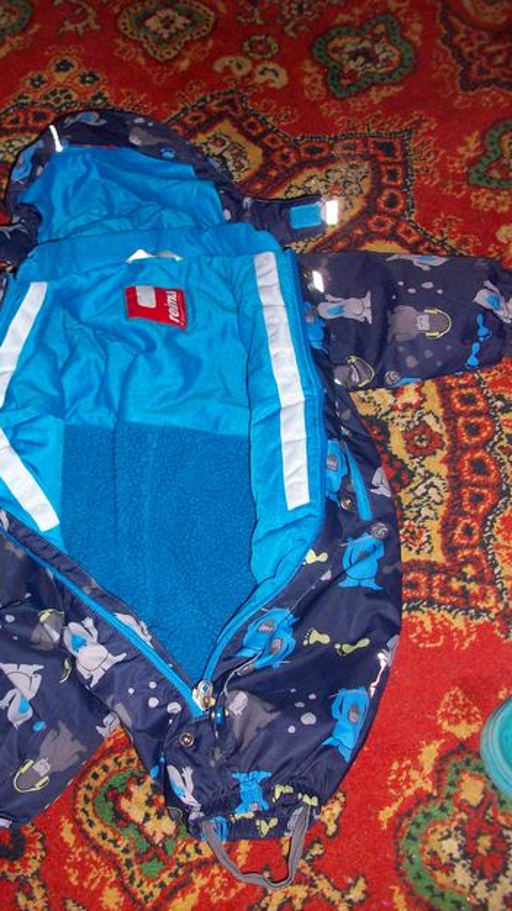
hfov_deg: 31.0
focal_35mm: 38
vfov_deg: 52.8
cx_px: 178
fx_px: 917
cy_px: 454
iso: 160
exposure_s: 1/60
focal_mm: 5.7
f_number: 2.8
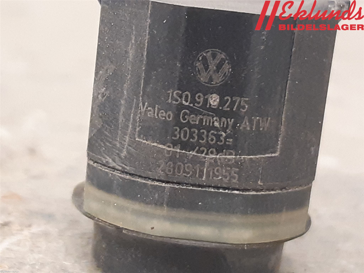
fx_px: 273
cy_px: 136
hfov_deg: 67.3
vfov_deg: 53.1
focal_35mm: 26
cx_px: 182
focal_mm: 3.93
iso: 250
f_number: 1.7
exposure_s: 1/25
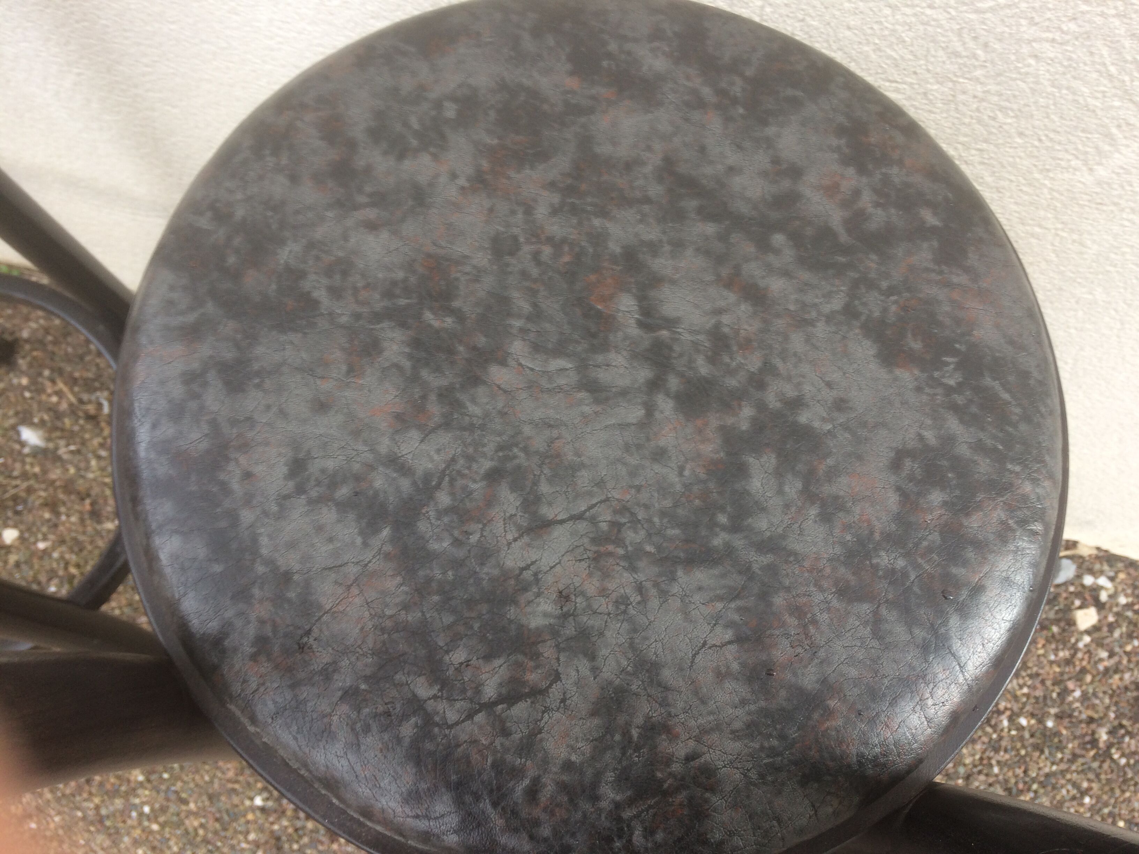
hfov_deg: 61.7
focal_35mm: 29
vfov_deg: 48.2
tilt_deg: -68.9
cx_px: 570
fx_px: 954
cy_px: 427
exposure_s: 1/33
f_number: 2.2
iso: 40
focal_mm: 4.15
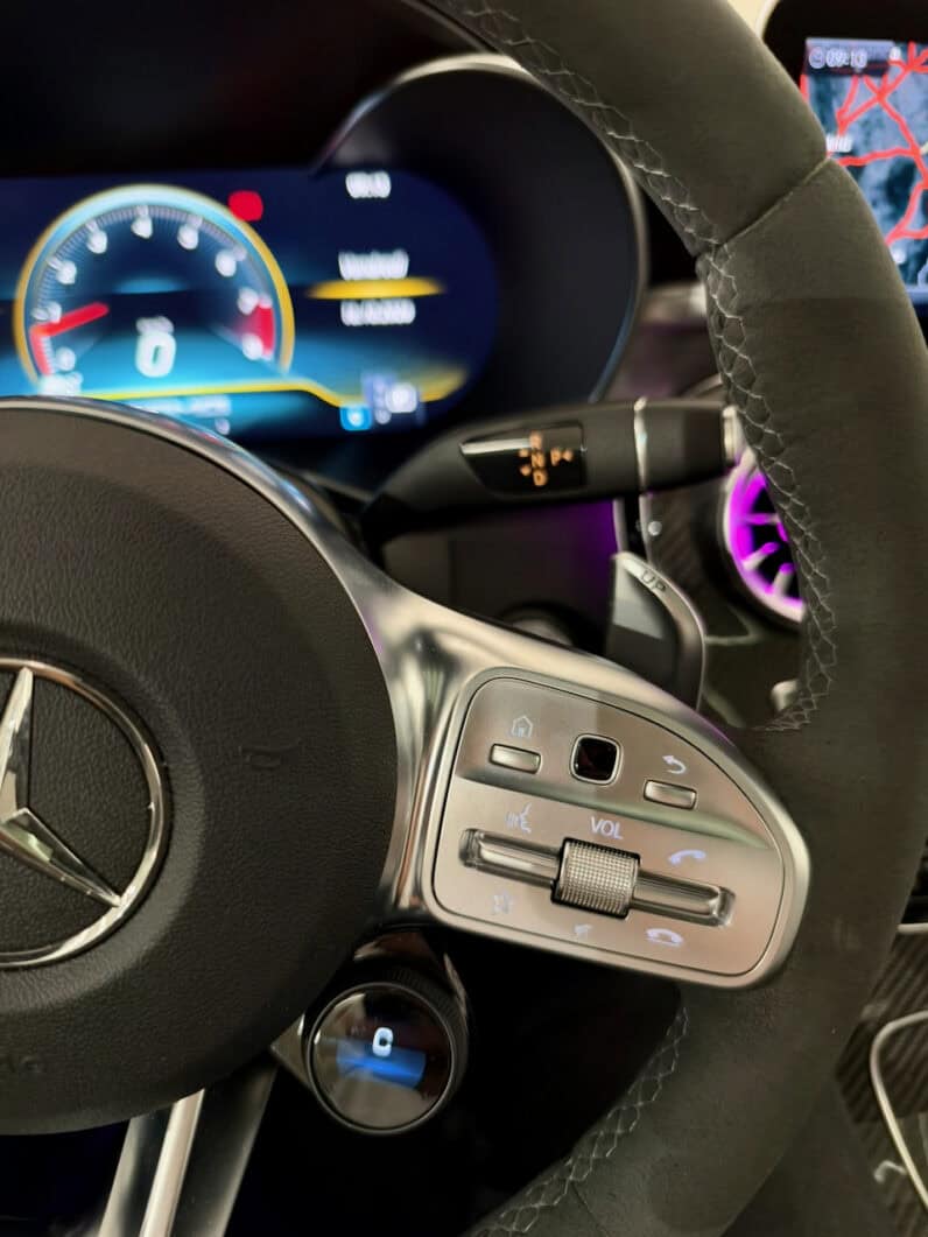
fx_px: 858
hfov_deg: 56.8
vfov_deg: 71.6
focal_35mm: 24
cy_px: 618
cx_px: 464
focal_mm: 6.9
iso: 640
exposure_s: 1/37
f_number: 1.5
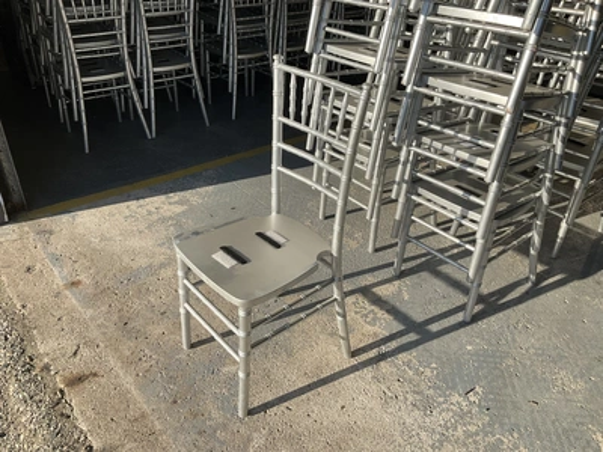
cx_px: 302
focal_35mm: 29
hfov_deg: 61.7
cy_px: 226
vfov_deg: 48.2
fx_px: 505
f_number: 1.8
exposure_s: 1/1342
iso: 25
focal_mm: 3
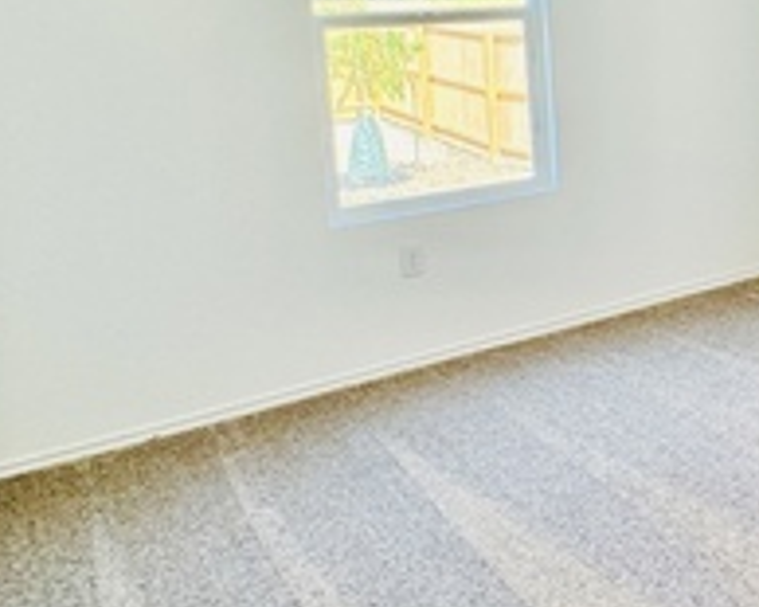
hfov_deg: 34.2
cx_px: 880
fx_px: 1010
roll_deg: +2.0
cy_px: 78
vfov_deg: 32.0
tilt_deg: -5.4
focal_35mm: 45
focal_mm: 2.22
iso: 100
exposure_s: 1/120
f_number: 2.2
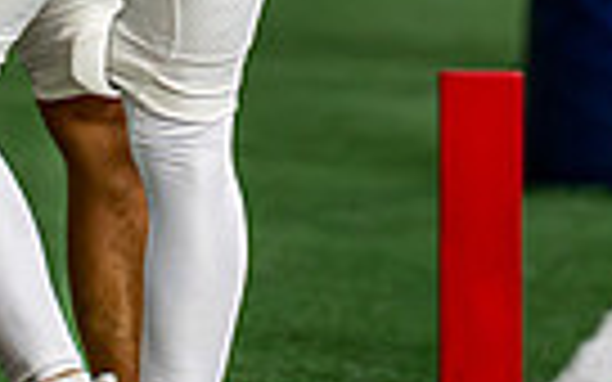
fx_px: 17863
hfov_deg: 2.0
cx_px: 74
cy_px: -473
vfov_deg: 1.2
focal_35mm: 1071
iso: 4000
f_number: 2.8
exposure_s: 1/1600
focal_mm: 197
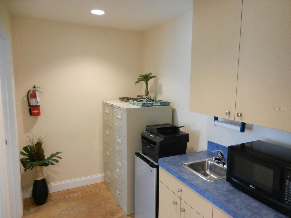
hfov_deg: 69.4
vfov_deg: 54.9
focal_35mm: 25
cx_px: 146
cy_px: 109
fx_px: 210
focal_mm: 4.5
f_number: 3.5
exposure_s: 1/30
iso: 640
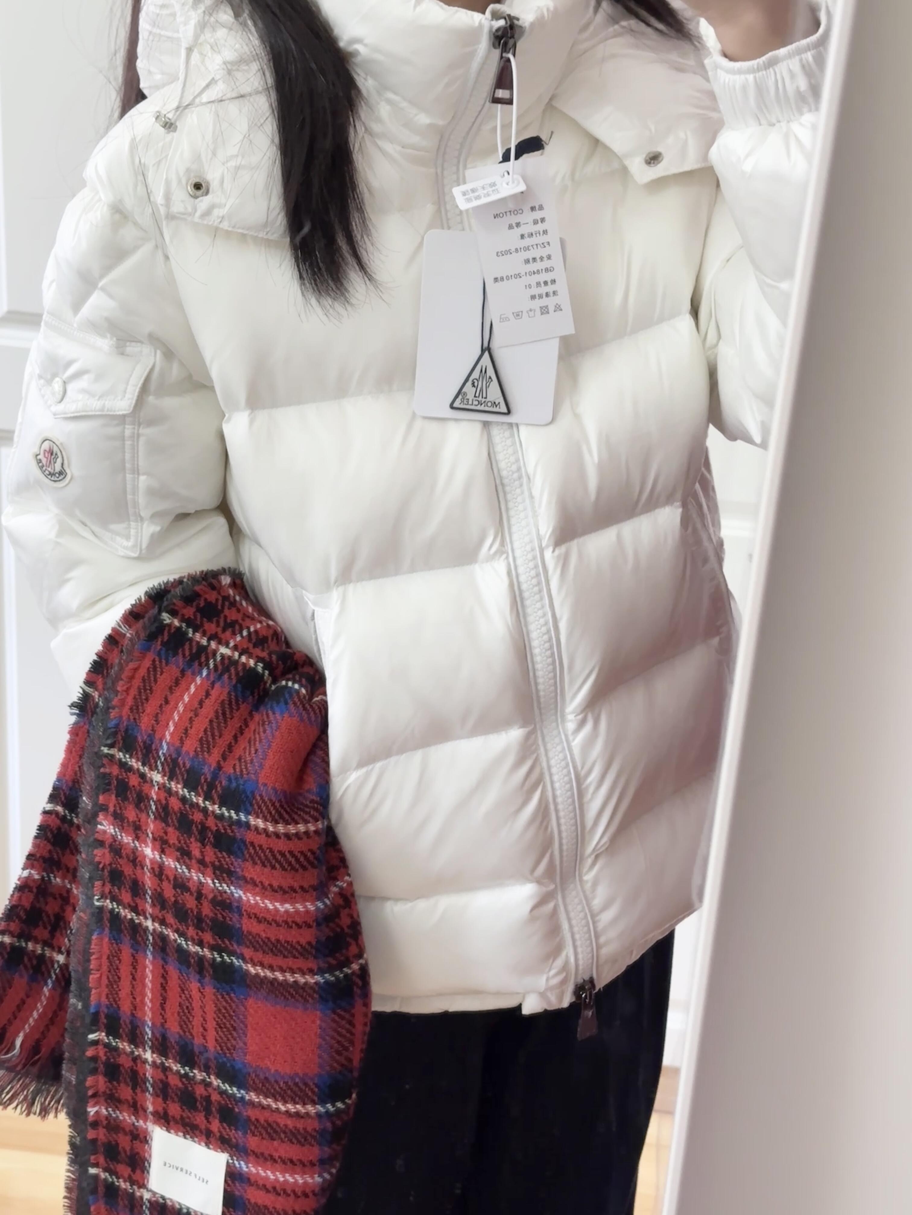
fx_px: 1686
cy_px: 608
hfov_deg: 30.3
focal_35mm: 48
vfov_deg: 39.7
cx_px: 456
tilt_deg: -28.7
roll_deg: -3.6
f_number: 1.78
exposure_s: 1/60
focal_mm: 6.86
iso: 250
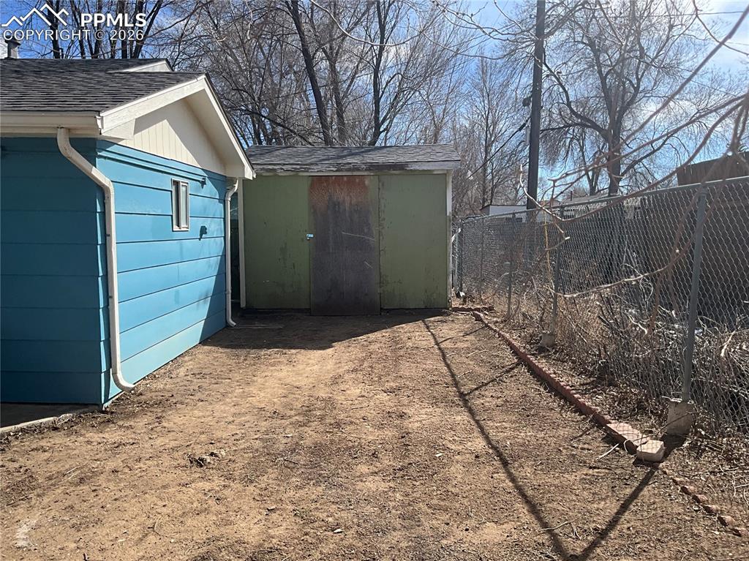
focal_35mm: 29
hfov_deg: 61.7
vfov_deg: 48.2
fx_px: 627
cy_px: 280
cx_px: 374
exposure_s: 1/1250
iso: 25
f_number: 1.8
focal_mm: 3
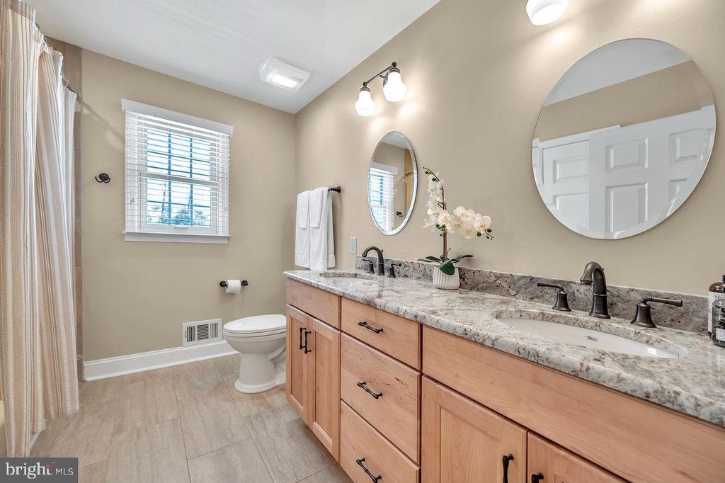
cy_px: 242
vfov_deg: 81.2
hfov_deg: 104.3
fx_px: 282
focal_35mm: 14
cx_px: 362
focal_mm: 14
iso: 100
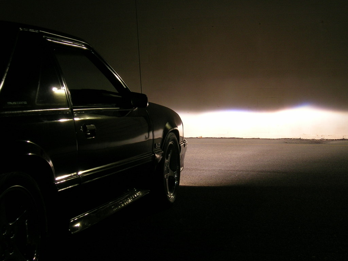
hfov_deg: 31.7
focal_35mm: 61
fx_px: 613
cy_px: 130
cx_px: 174
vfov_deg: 24.0
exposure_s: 1/3.9
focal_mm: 9.3
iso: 73
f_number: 3.5
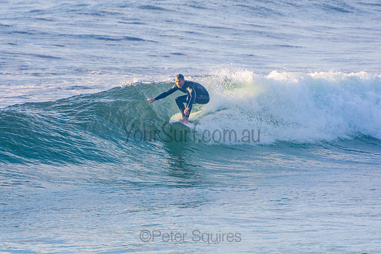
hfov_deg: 3.3
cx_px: 190
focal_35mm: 621
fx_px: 6577
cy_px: 127
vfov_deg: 2.2
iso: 450
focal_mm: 400
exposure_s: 1/1250
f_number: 5.6
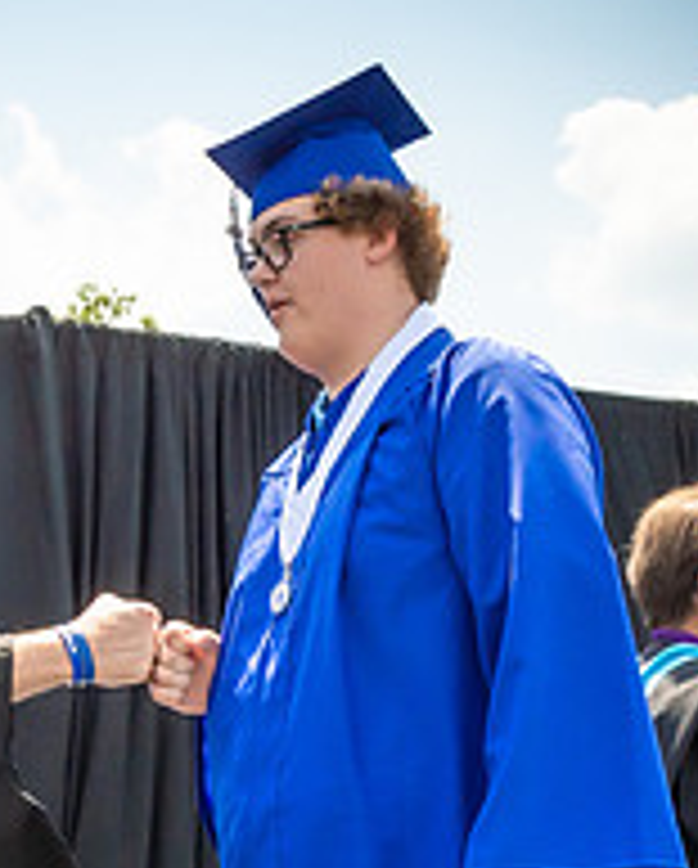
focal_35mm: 118
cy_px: 991
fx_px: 3040
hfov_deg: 13.1
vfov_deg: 15.8
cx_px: 210
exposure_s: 1/800
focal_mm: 20
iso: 200
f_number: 7.1
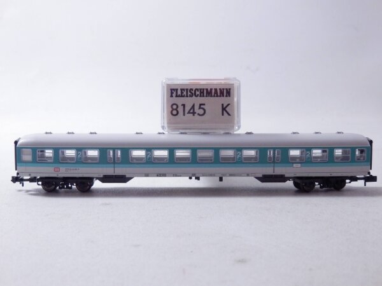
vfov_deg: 22.3
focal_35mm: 66
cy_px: 143
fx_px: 728
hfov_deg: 29.4
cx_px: 191
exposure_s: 1/160
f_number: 4.4
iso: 640
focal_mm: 11.9
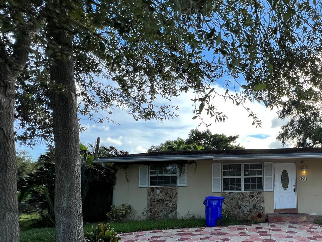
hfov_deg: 69.7
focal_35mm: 22
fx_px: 205
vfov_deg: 58.3
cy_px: 178
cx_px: 252
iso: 32
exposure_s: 1/501
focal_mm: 1.57
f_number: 1.8
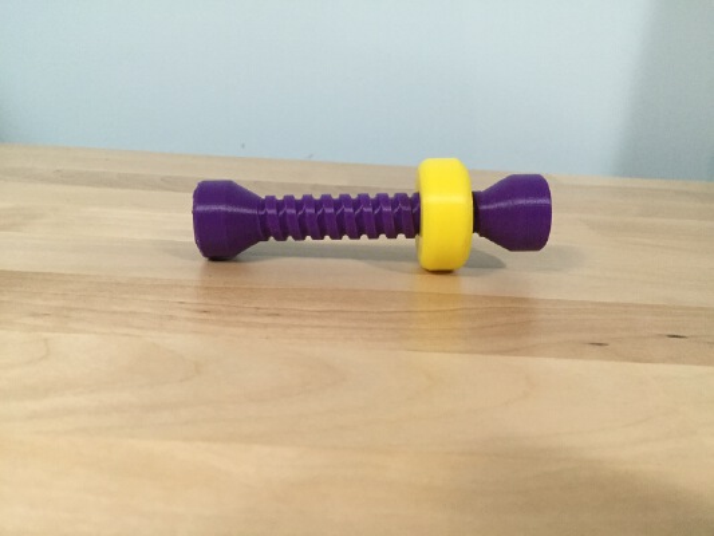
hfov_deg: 61.6
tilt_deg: -18.7
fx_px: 598
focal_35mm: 29
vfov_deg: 48.2
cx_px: 357
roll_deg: -0.3
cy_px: 268
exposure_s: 1/30
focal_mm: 4.15
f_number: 2.2
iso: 250
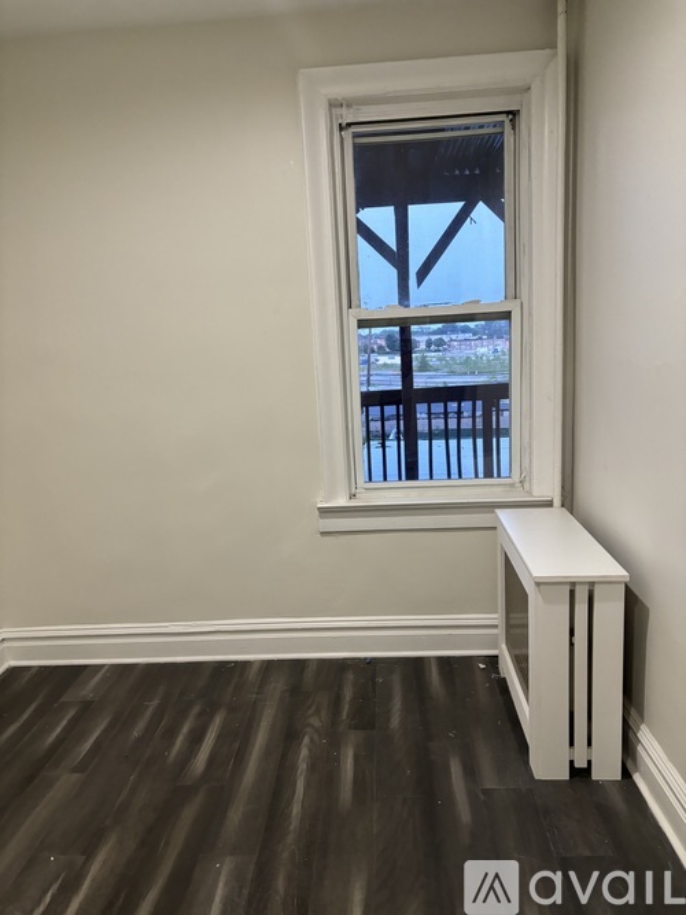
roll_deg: +3.4
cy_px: 458
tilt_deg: -8.5
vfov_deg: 67.3
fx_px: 687
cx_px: 343
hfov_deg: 53.0
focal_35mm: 26
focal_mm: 5.96
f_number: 1.6
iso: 320
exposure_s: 1/60
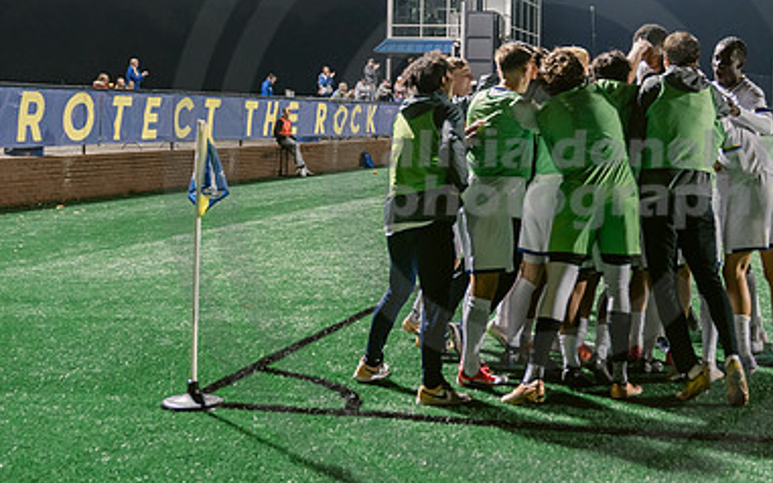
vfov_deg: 20.9
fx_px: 1306
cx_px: 523
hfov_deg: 32.7
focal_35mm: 62
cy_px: 171
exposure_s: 1/100
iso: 2500
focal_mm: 40
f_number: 3.2
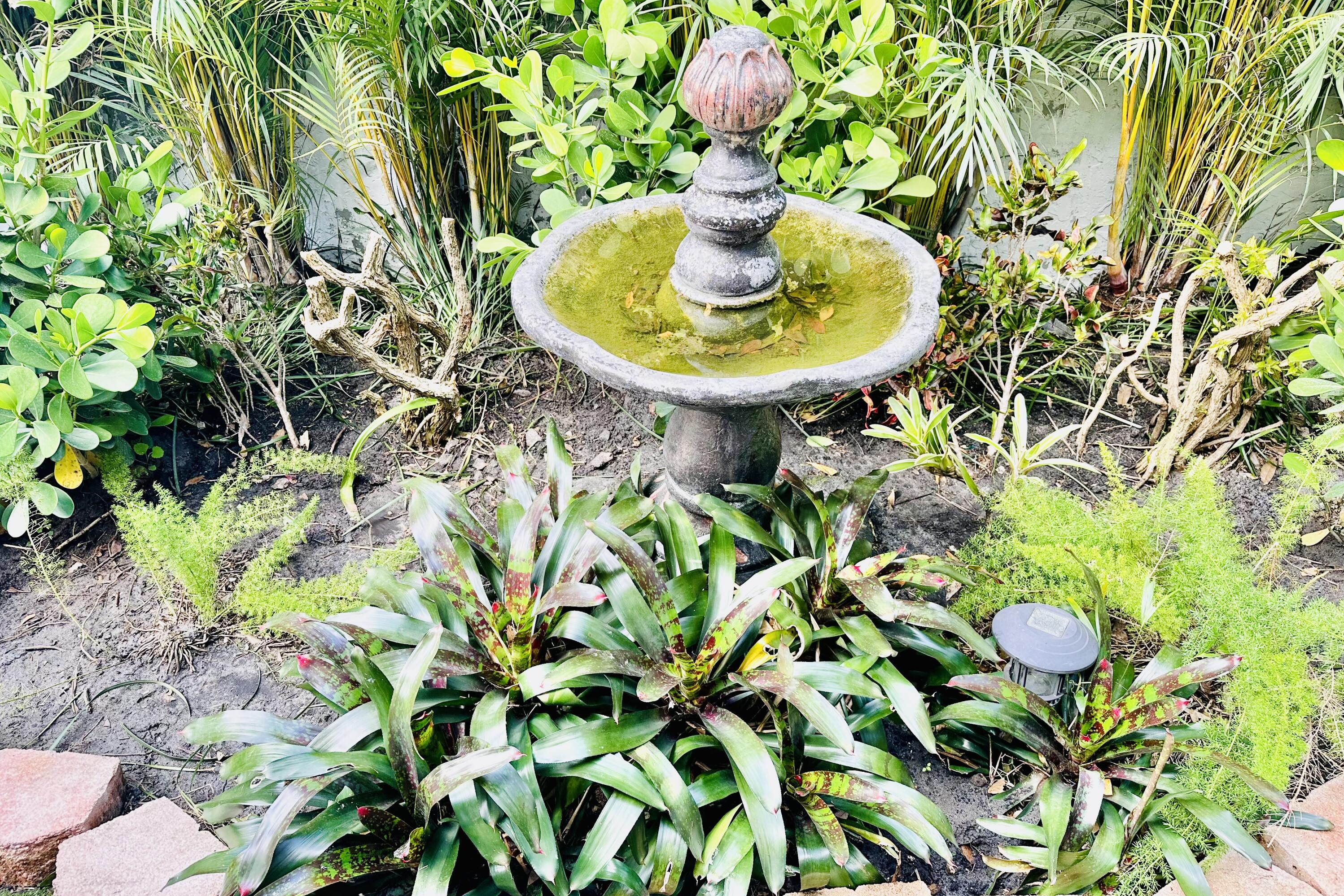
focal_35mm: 25
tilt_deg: -35.9
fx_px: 933
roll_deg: +0.3
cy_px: 422
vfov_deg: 51.3
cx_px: 673
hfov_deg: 71.5
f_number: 1.78
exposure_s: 1/121
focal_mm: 6.86
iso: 64
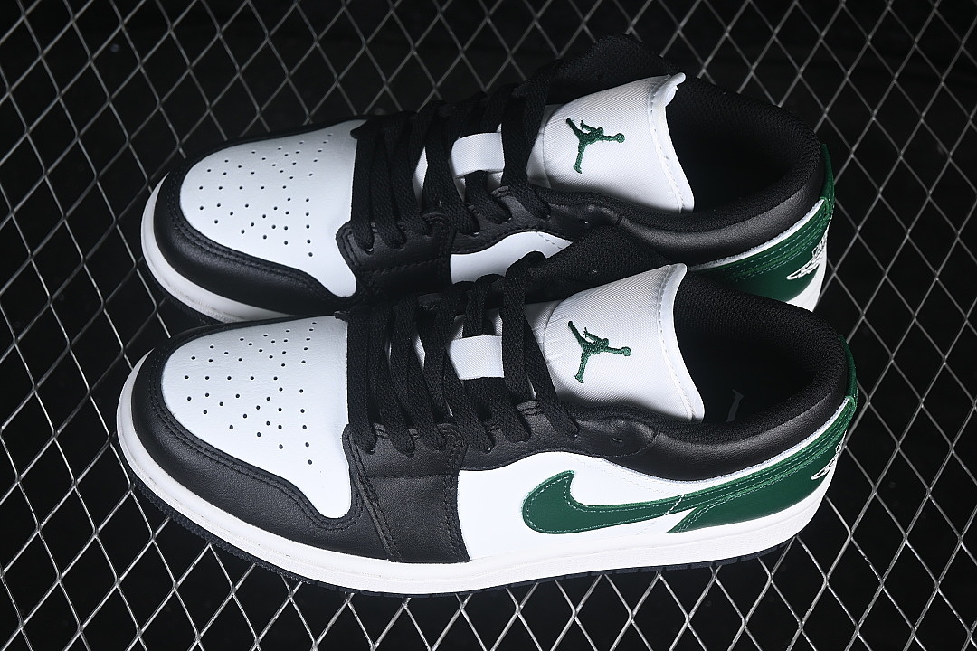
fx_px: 2035
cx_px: 488
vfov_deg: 18.2
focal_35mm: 75
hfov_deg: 27.0
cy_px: 326
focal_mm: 50
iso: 160
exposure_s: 1/60
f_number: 6.3
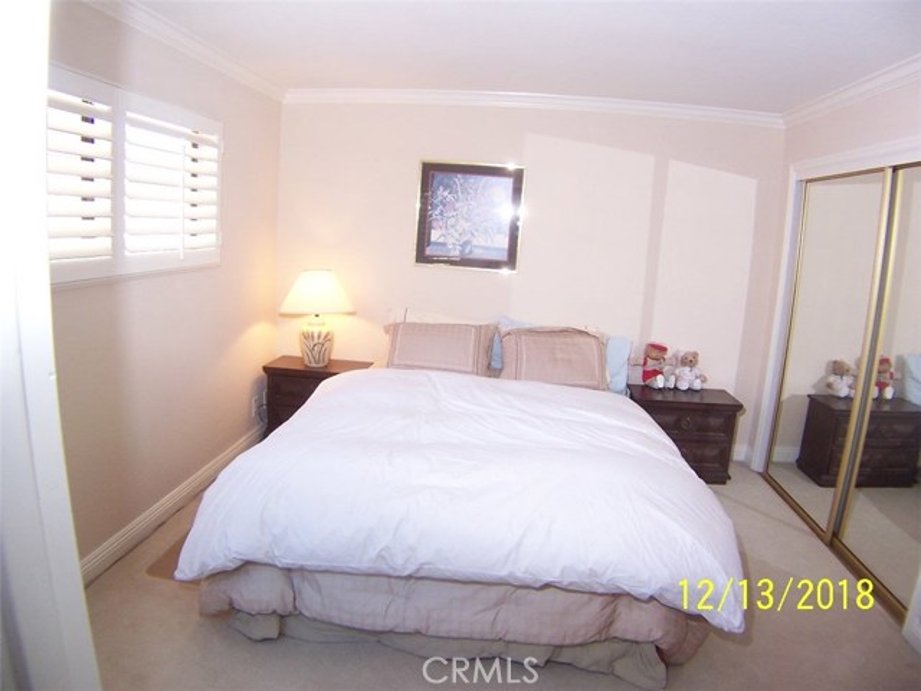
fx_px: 878
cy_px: 346
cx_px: 460
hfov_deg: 55.4
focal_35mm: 33
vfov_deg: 42.9
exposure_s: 1/60
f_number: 2.8
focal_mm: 5.5
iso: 140
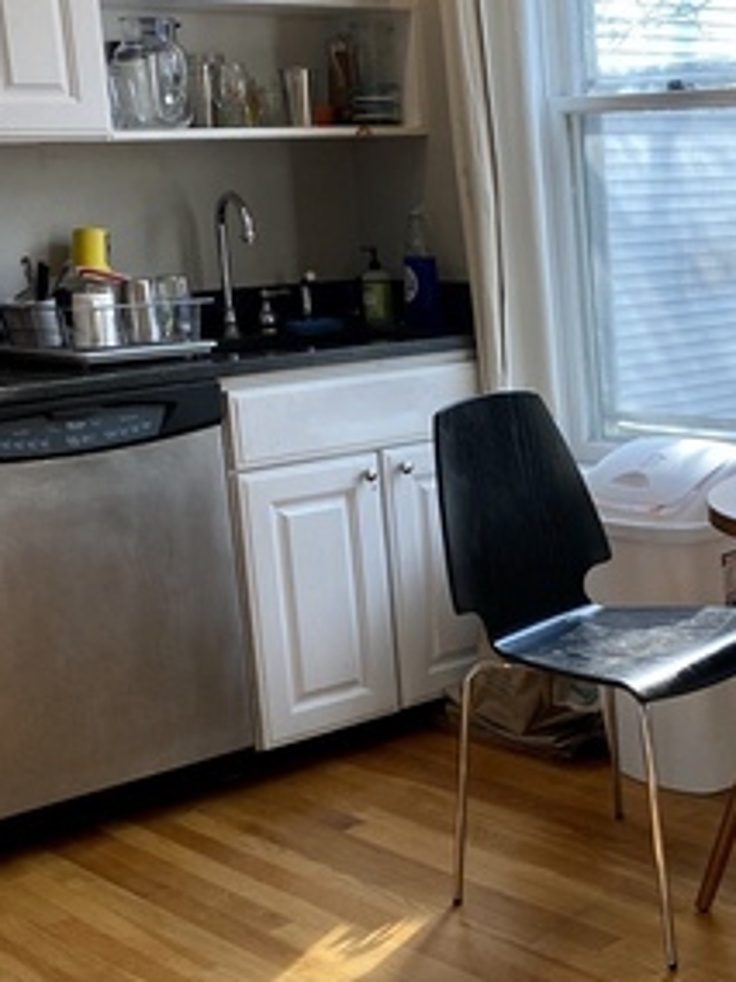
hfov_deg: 22.6
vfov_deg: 31.6
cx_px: 810
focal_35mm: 61
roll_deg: +1.5
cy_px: 564
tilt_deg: -13.0
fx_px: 1729
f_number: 1.8
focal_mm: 4.25
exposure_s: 1/120
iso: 64
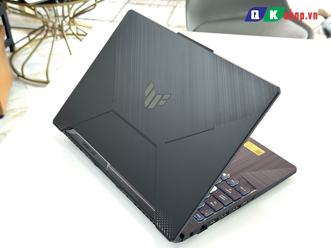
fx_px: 459
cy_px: 124
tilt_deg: -35.2
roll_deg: +1.8
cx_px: 166
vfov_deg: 30.3
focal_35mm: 48
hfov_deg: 39.7
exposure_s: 1/121
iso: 64
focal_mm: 6.76
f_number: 1.78
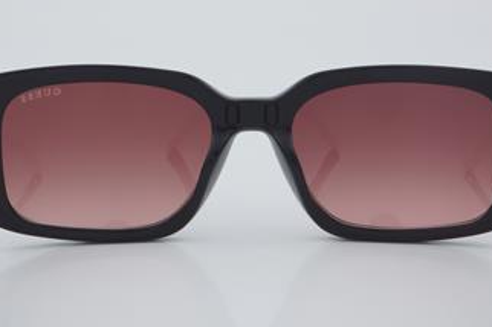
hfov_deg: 19.9
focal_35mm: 103
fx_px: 1401
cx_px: 257
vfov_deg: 13.3
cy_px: 142
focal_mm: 55
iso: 100
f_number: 32
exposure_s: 1/4
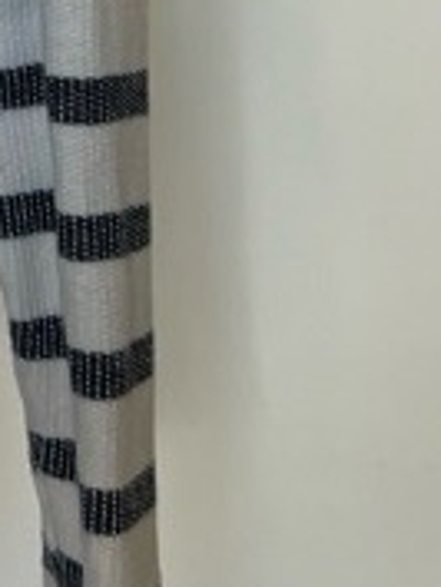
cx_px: -491
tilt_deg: +6.0
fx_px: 2494
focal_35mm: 147
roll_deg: +1.0
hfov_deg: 9.4
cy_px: -544
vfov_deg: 12.1
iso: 80
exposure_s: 1/121
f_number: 1.5
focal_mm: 5.7
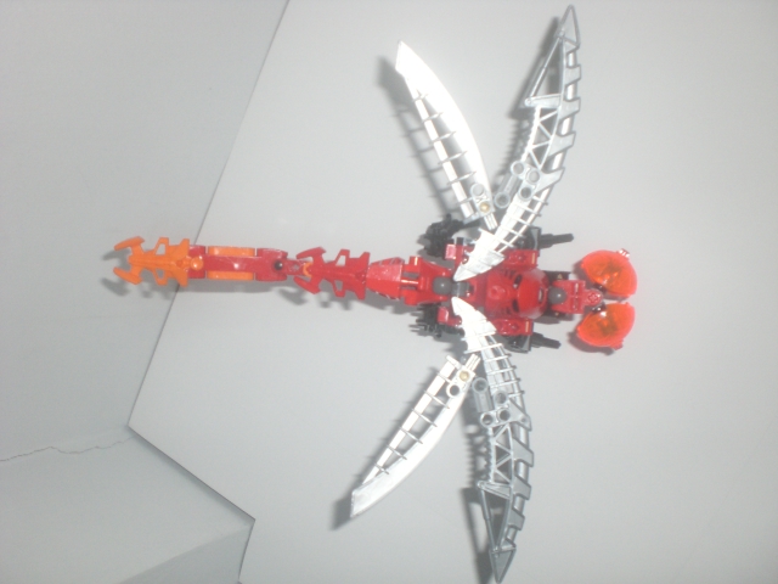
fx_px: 854
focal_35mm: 38
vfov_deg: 37.7
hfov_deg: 49.0
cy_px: 292
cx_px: 389
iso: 200
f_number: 3.1
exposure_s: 1/60
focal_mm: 6.3
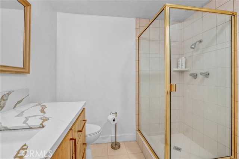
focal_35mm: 15
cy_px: 80
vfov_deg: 77.4
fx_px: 100
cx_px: 120
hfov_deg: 100.4
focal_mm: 10
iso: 640
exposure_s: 1/40
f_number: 8
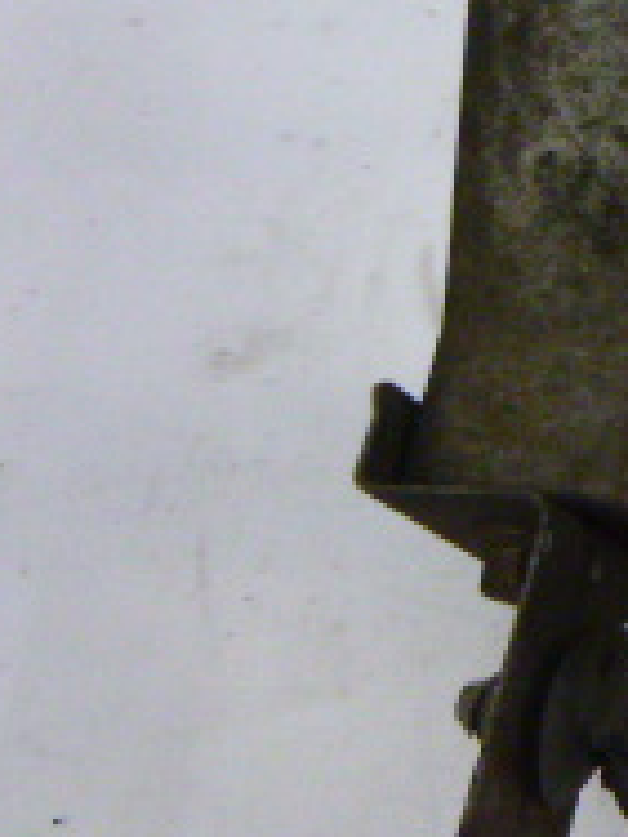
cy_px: 178
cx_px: 1260
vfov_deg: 22.7
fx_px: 2056
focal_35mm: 85
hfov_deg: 14.4
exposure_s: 1/15
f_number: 3.9
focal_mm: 4.5
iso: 400
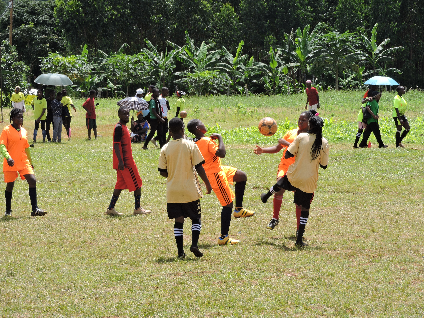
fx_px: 1837
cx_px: 212
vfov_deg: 9.9
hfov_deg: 13.2
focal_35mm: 150
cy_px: 159
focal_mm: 26.9
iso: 100
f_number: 5.2
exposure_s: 1/320
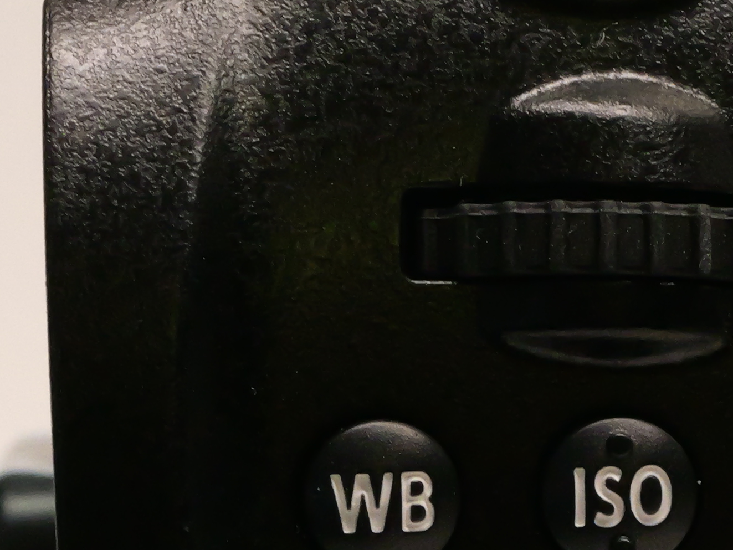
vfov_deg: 5.6
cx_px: 536
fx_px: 5549
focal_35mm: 262
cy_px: 715
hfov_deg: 7.6
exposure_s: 1/160
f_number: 8
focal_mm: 30
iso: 3200
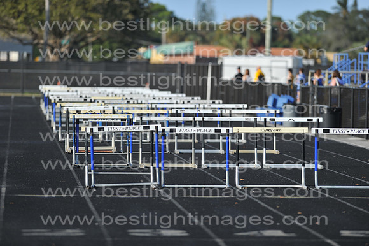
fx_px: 3073
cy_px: 123
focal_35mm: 300
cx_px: 184
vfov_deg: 4.6
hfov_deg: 6.9
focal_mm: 300
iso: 320
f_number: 3.5
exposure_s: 1/4000
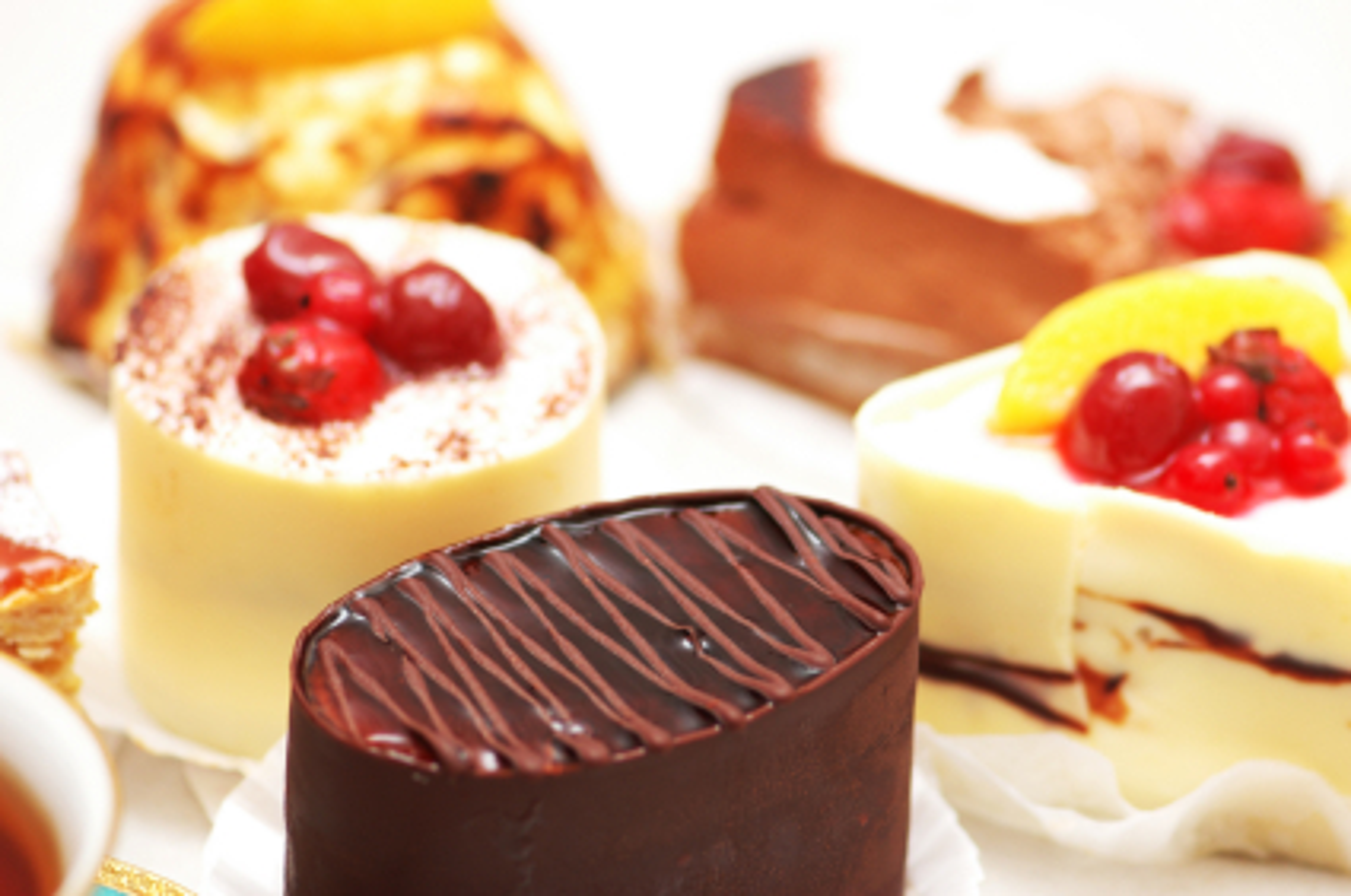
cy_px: 448
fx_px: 5902
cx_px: 676
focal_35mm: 158
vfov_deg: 8.7
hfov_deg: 13.1
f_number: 4
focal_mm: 105
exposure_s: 1/90
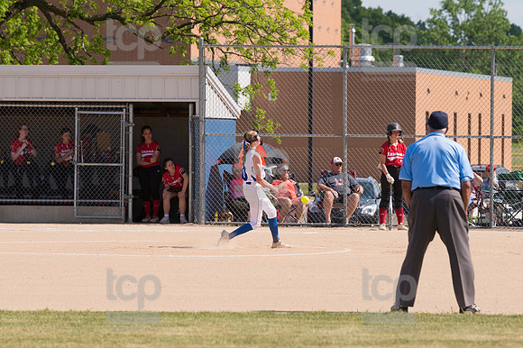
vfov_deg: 4.6
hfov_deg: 6.9
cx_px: 262
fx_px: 4356
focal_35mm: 300
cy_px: 174
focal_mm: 200
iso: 320
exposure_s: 1/1600
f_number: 5.6
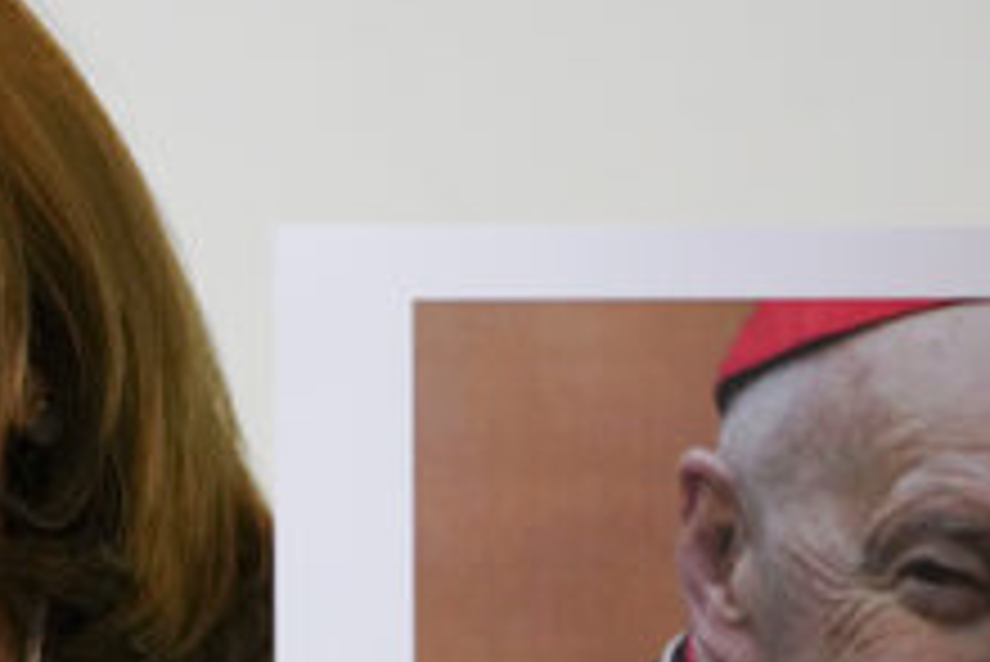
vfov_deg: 3.7
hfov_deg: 5.5
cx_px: 279
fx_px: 10319
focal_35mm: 375
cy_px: 504
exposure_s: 1/100
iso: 3200
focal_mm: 161
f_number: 5.6
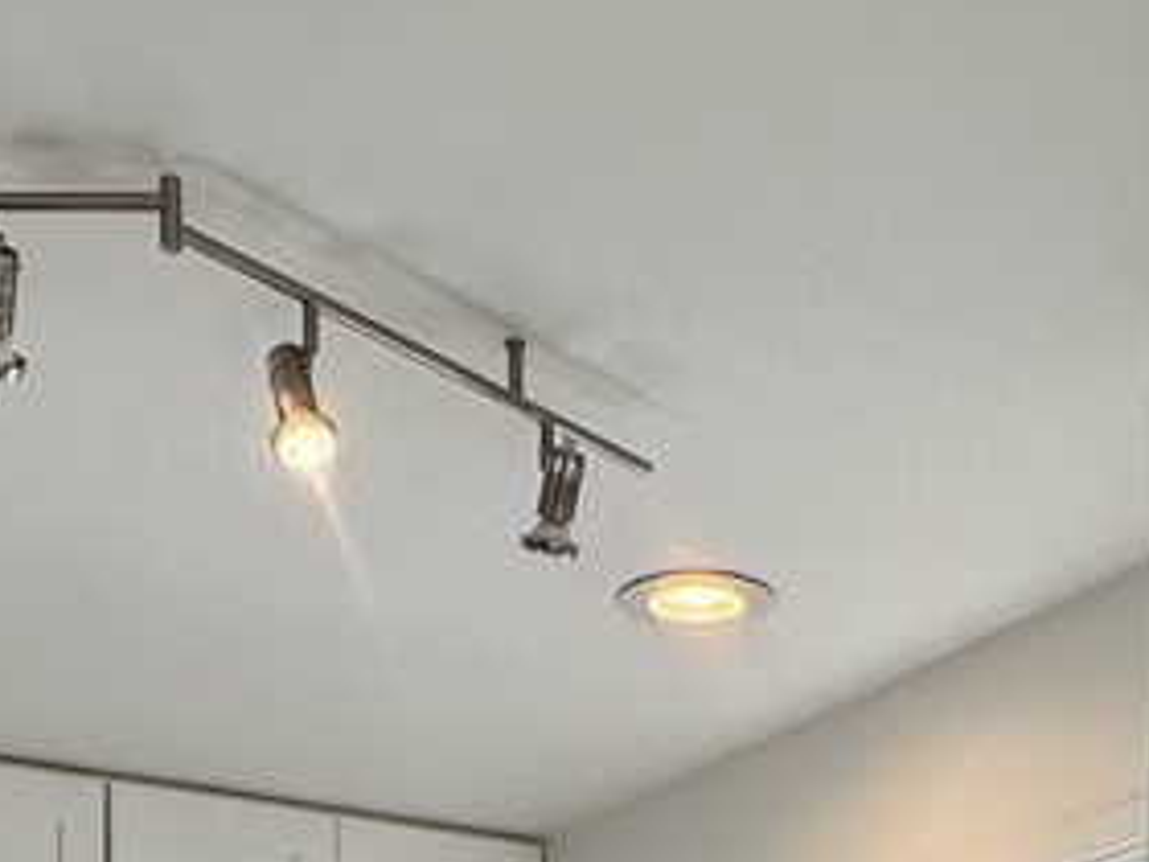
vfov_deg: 15.5
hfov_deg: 27.0
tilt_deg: -7.2
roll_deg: -0.5
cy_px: 1802
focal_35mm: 72
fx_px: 2390
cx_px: 505
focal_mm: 2.22
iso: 40
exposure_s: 1/204
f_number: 2.2
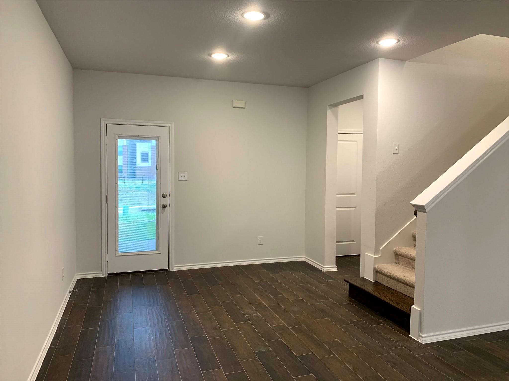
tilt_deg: -2.3
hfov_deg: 67.3
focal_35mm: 26
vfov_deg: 53.1
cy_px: 190
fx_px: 382
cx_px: 254
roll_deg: -1.0
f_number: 1.8
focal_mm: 4.25
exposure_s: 1/60
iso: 125
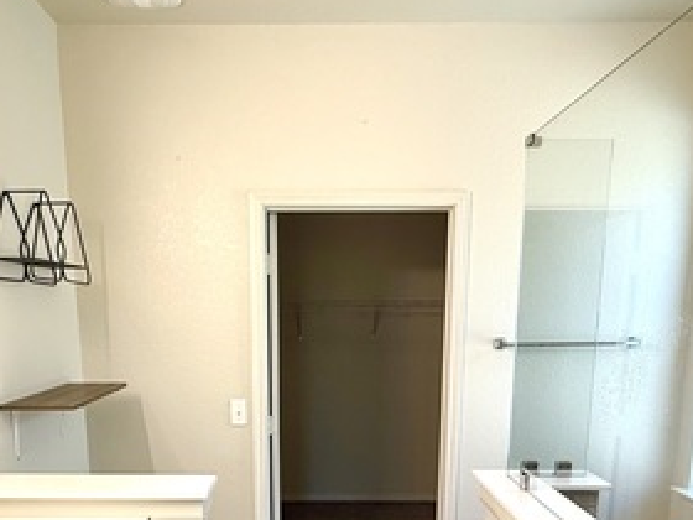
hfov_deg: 56.7
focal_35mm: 32
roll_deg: -0.4
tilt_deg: -11.1
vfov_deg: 41.5
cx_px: 314
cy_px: 443
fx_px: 641
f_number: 2.2
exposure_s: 1/120
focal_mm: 2.22
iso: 160
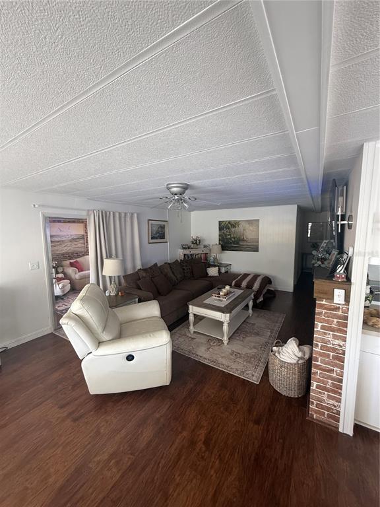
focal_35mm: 14
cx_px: 190
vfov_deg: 102.1
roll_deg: +1.0
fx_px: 205
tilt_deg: -5.1
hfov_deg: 85.7
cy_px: 254
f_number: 2.2
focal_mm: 2.22
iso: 200
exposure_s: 1/99
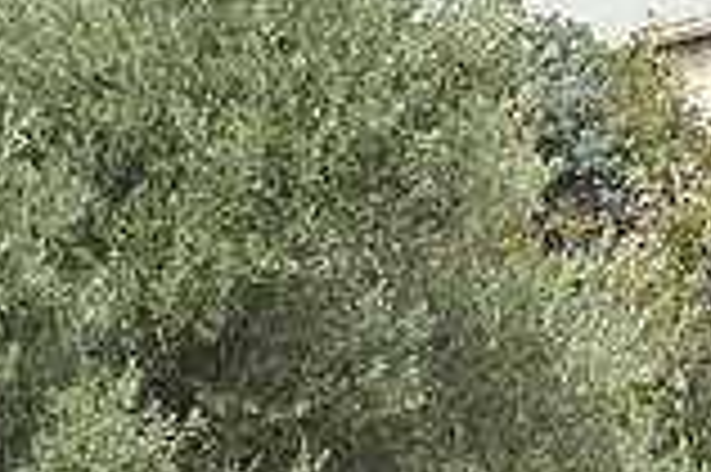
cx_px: 1233
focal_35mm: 477
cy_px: 101
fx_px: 9411
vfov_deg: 2.9
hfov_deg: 4.3
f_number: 5
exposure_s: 1/1000
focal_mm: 31.7
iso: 320
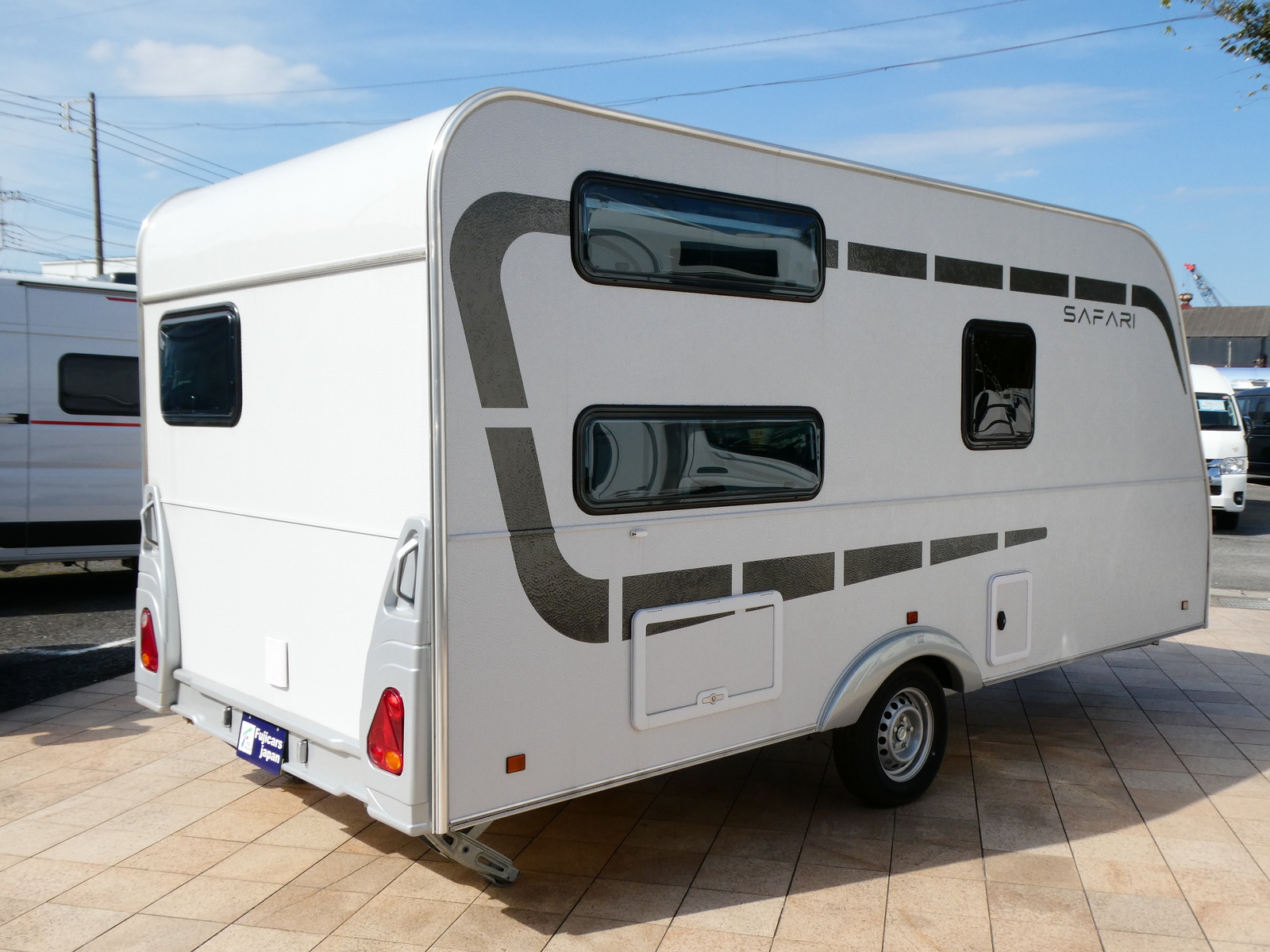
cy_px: 476
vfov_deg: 42.9
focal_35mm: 33
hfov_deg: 55.4
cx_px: 635
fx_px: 1211
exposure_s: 1/1000
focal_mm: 5.8
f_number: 4
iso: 80
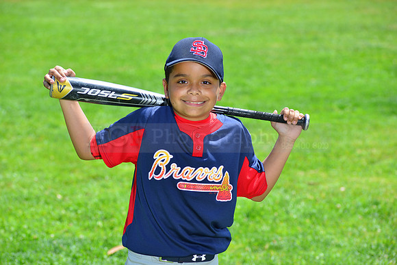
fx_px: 1489
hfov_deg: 15.2
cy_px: 132
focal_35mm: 135
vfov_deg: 10.2
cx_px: 198
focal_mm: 135
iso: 200
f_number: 8
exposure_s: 1/200
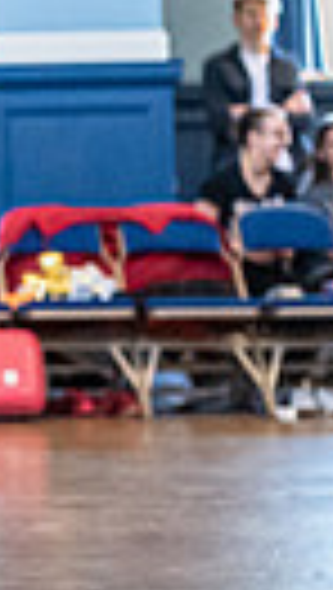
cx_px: -886
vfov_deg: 13.1
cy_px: 34
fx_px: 2535
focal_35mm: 162
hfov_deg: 6.4
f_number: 2
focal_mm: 35
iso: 6400
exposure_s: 1/500
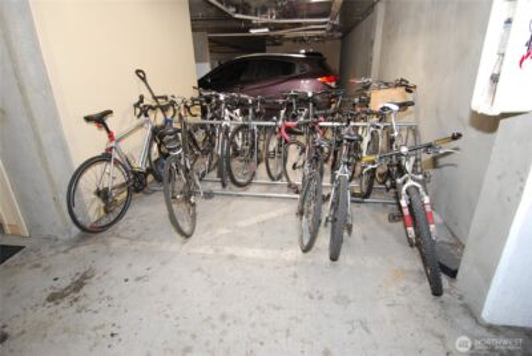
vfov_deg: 67.6
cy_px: 178
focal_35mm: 18
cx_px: 266
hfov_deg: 89.9
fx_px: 266
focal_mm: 12
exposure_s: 1/60
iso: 280
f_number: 4
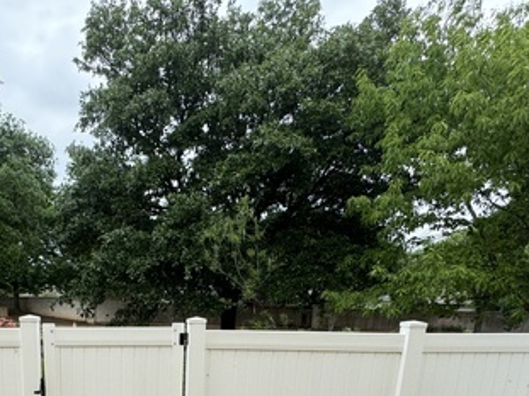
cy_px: 418
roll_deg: -0.5
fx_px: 458
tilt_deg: -14.6
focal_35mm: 30
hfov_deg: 56.7
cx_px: 127
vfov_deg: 39.6
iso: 50
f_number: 2.2
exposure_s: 1/831
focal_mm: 2.22
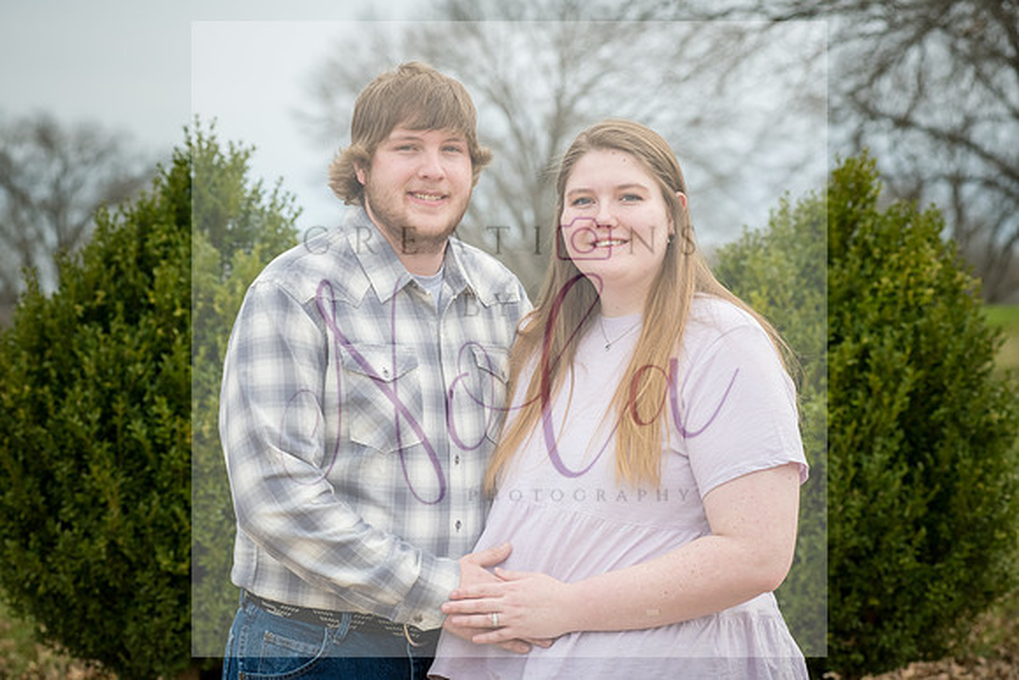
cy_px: 340
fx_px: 2973
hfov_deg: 19.5
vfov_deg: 13.0
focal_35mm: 105
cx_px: 510
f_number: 7.1
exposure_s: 1/640
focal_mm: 105
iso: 400
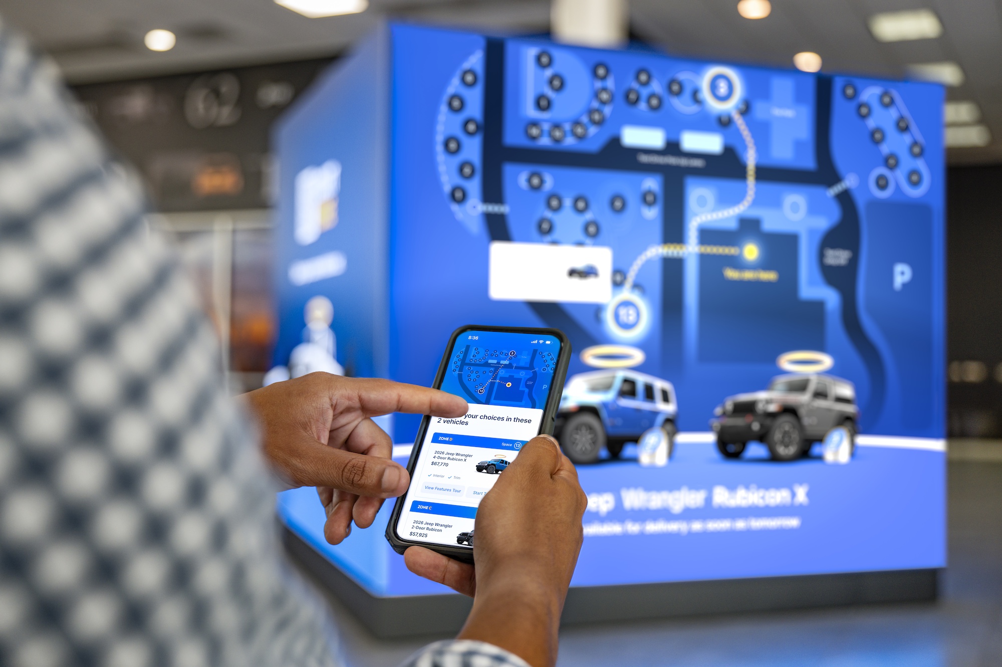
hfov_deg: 45.5
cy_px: 334
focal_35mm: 43
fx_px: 1196
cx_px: 501
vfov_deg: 31.2
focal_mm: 43
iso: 800
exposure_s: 1/250
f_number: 3.5
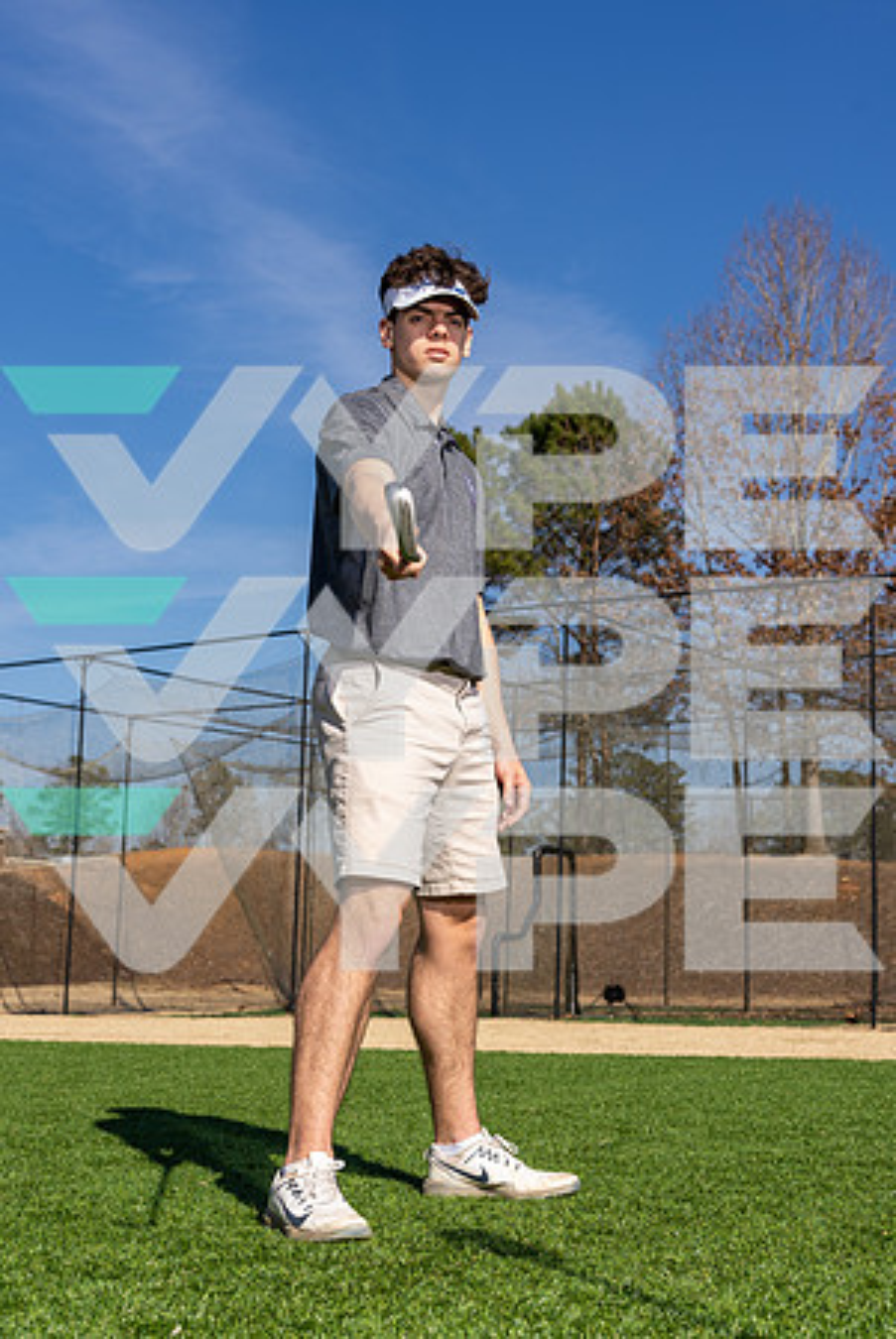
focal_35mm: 50
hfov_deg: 27.1
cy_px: 670
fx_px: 1862
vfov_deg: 39.6
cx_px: 448
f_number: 7.1
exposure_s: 1/320
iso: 64
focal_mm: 50
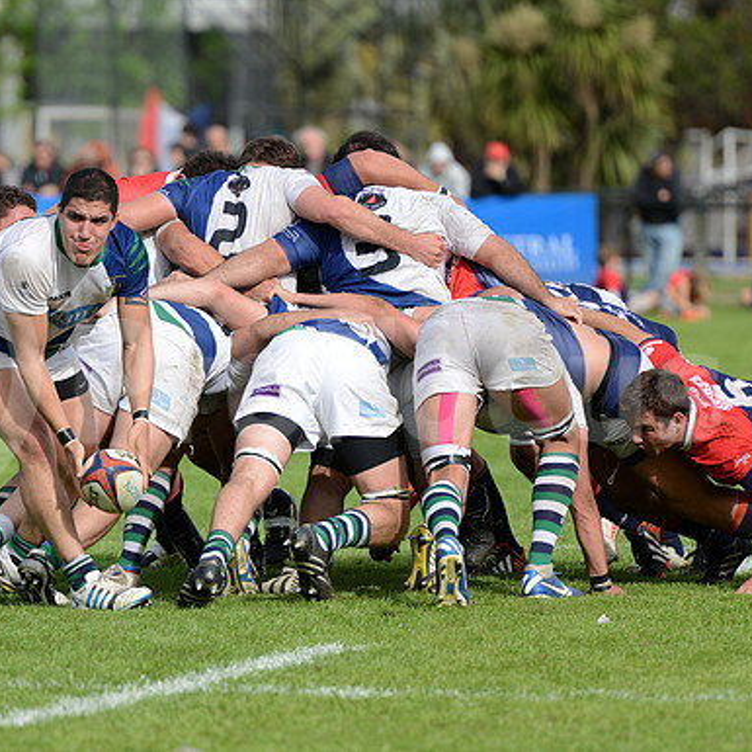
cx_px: 232
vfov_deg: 5.1
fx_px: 8504
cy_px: 376
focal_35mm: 346
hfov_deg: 5.1
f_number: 4
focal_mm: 270
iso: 400
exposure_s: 1/1250
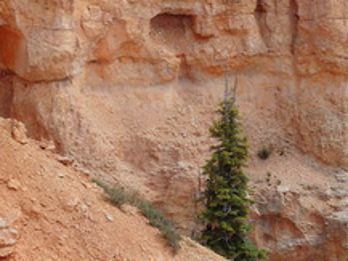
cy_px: 73
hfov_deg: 14.3
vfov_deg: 10.7
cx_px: 156
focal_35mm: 138
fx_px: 1388
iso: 125
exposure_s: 1/400
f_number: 5.3
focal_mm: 10.7
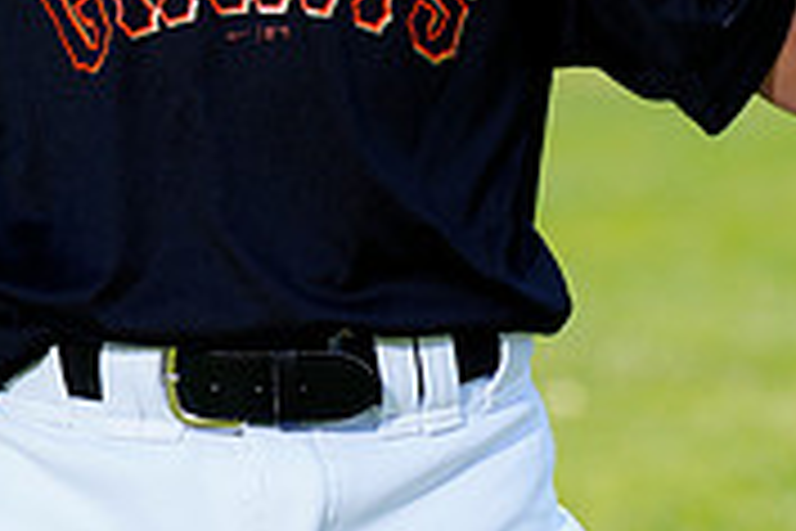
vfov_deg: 2.9
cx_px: 207
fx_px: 10524
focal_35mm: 476
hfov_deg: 4.3
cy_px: -214
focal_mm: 145
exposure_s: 1/250
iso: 100
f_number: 6.3
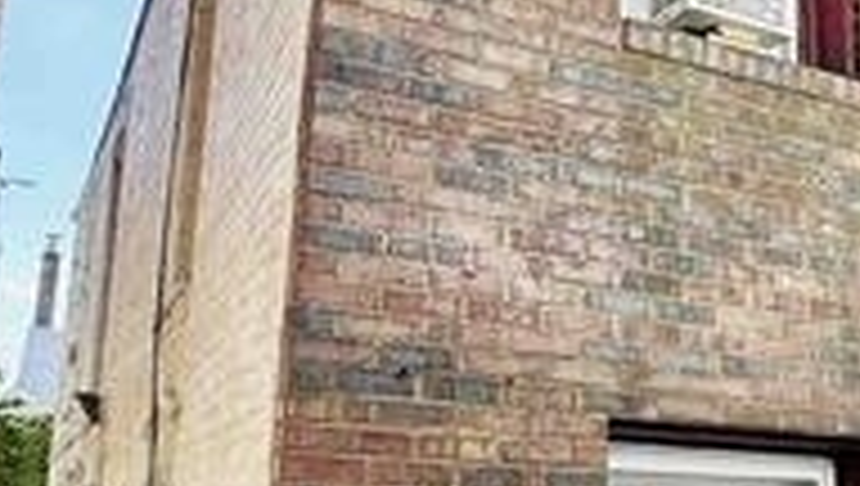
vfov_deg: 23.5
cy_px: 302
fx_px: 1164
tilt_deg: +12.5
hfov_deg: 40.0
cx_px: 585
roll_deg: -1.2
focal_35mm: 51
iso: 40
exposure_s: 1/259
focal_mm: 2.22
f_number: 2.2
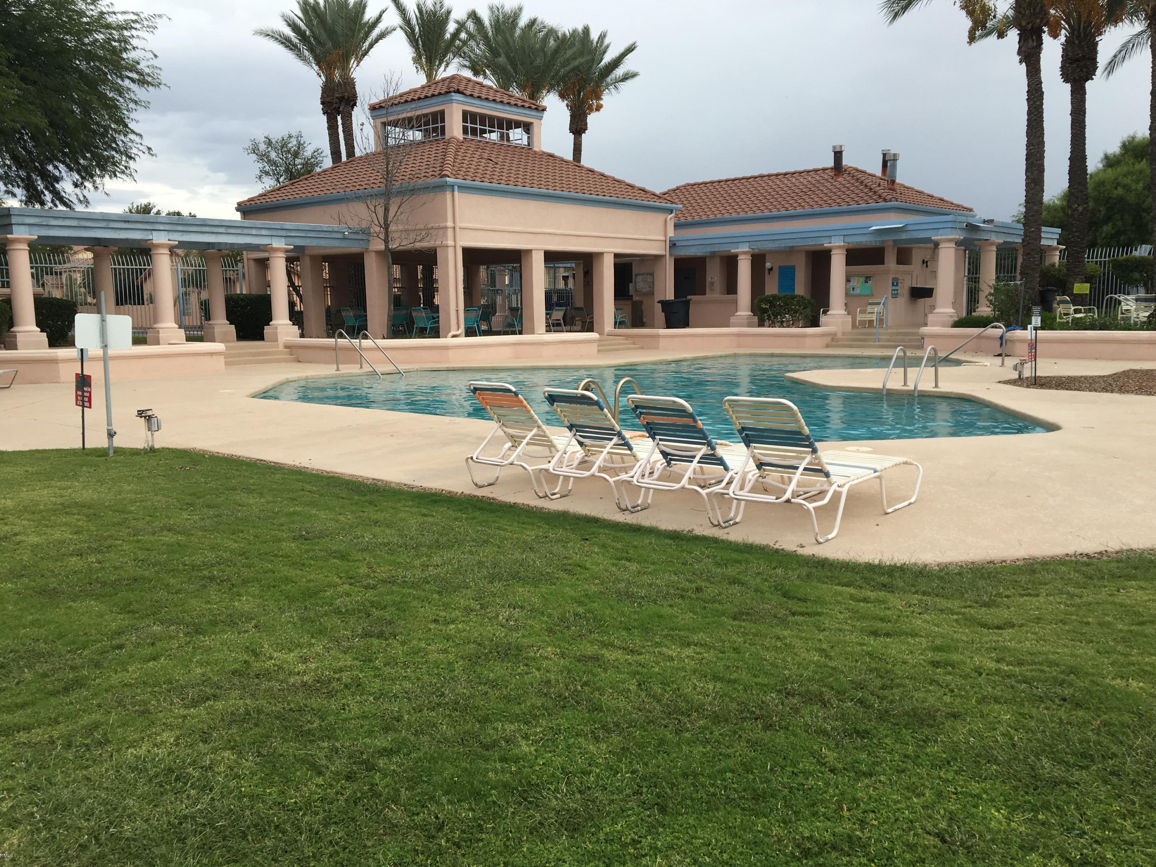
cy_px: 435
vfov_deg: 46.8
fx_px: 1002
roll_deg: +0.6
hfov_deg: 60.0
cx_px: 574
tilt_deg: -7.4
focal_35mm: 30
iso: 25
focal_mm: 4.15
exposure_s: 1/754
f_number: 2.2
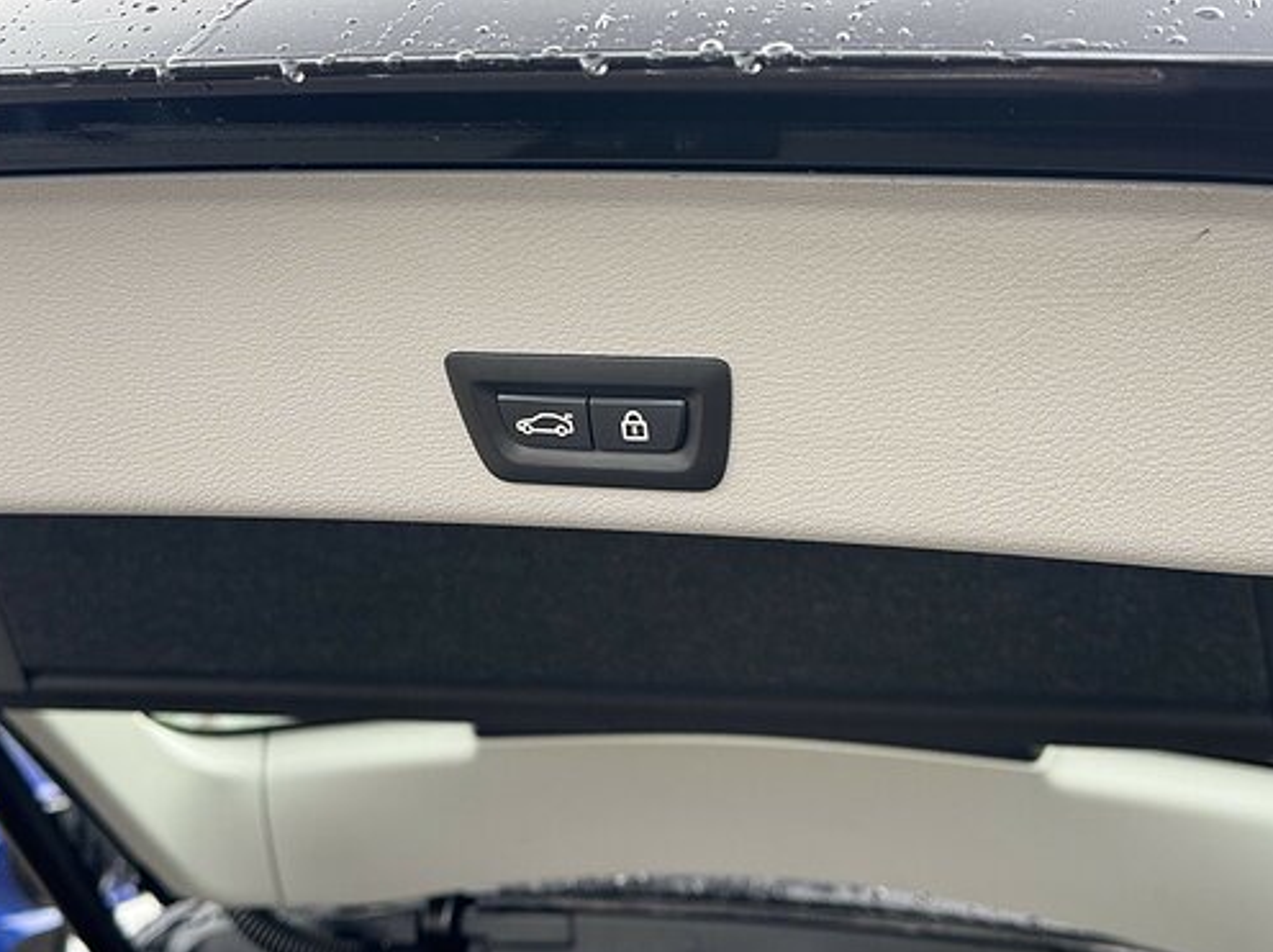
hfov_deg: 36.2
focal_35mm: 53
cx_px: 629
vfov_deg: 27.5
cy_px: 441
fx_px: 1947
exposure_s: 1/84
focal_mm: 6.76
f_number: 1.78
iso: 100
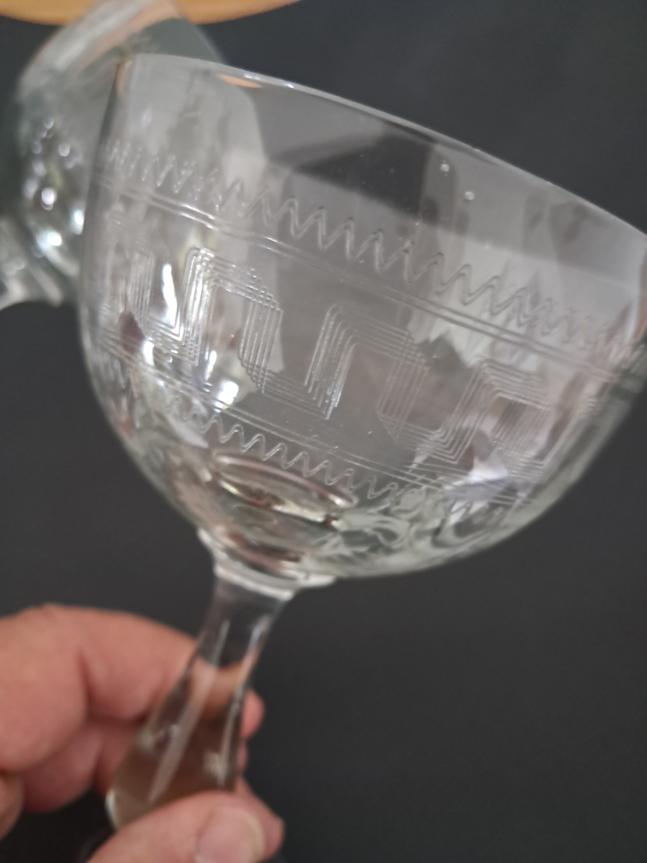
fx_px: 673
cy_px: 432
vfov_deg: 65.3
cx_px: 324
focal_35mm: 27
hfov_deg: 51.4
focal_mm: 4
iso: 800
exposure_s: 1/20
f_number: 1.8
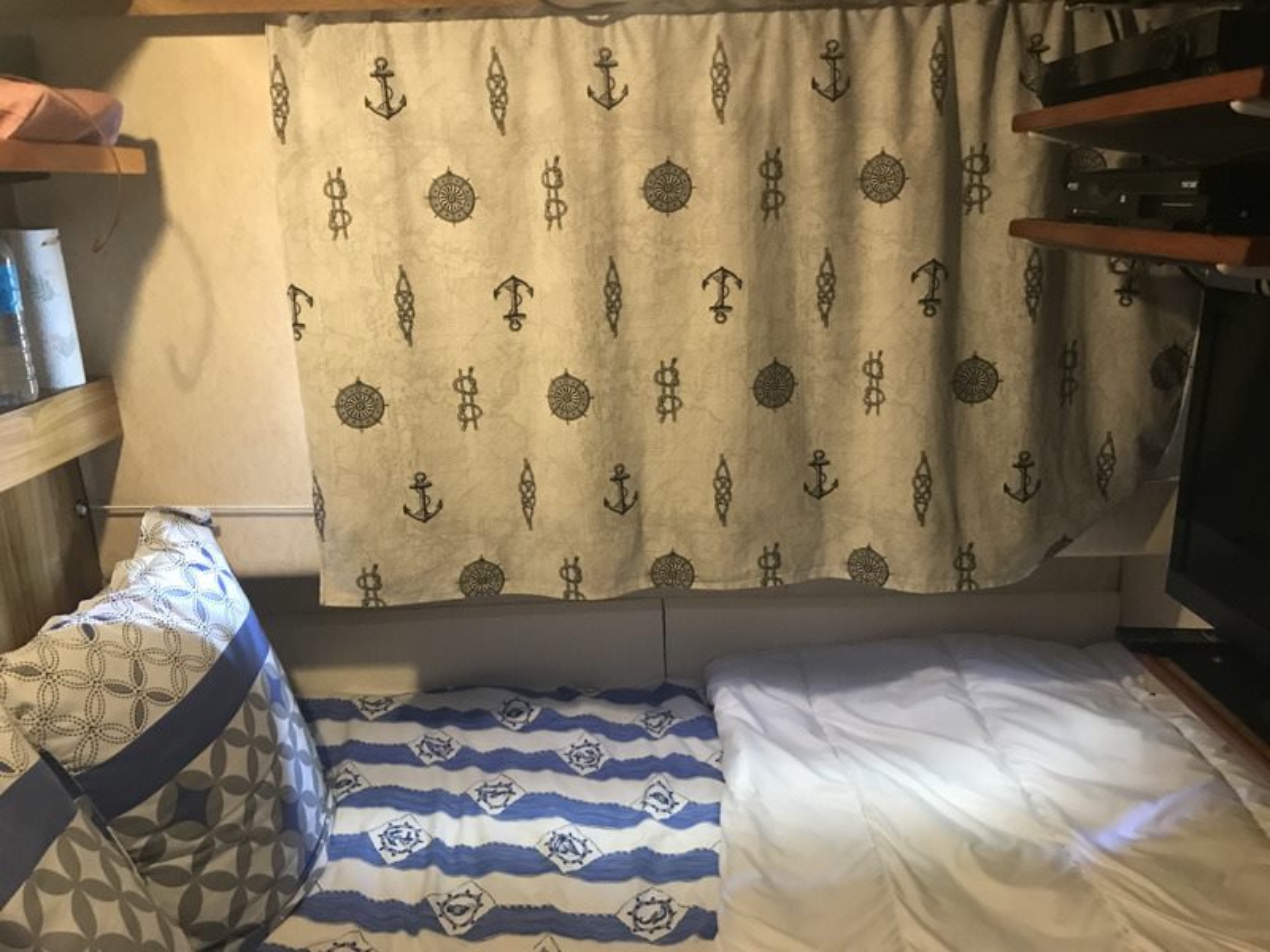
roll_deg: +2.1
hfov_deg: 63.4
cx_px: 635
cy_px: 476
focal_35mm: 28
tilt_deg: -15.1
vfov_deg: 49.7
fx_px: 1027
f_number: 1.8
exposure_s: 1/11
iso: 100
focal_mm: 3.99
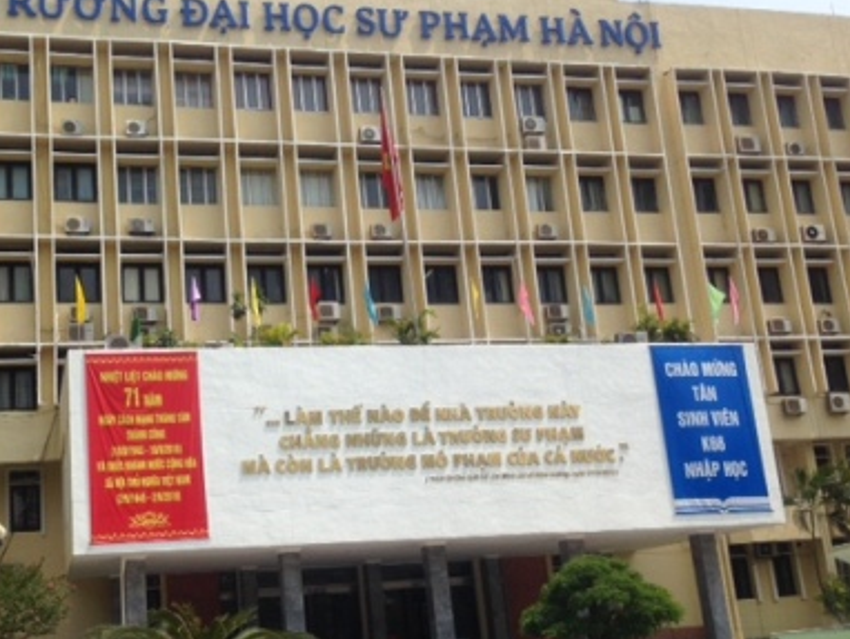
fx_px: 1130
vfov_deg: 31.5
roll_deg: +3.2
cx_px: 286
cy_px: 387
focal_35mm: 46
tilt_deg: +14.5
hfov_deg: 40.7
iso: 50
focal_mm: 4.12
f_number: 2.4
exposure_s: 1/2169
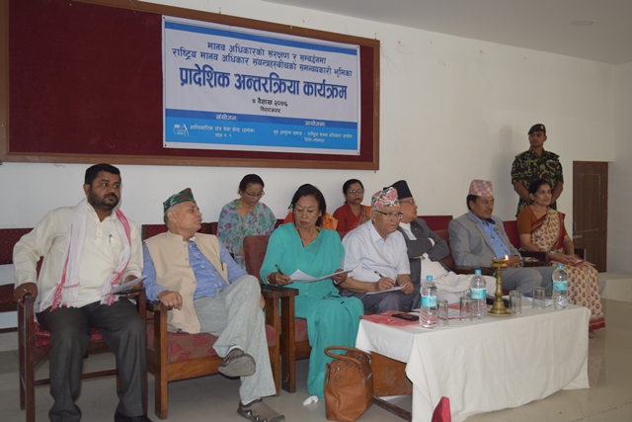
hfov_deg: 53.1
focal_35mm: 36
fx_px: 632
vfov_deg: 36.9
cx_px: 316
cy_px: 211
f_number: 4
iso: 400
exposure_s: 1/50
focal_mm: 24
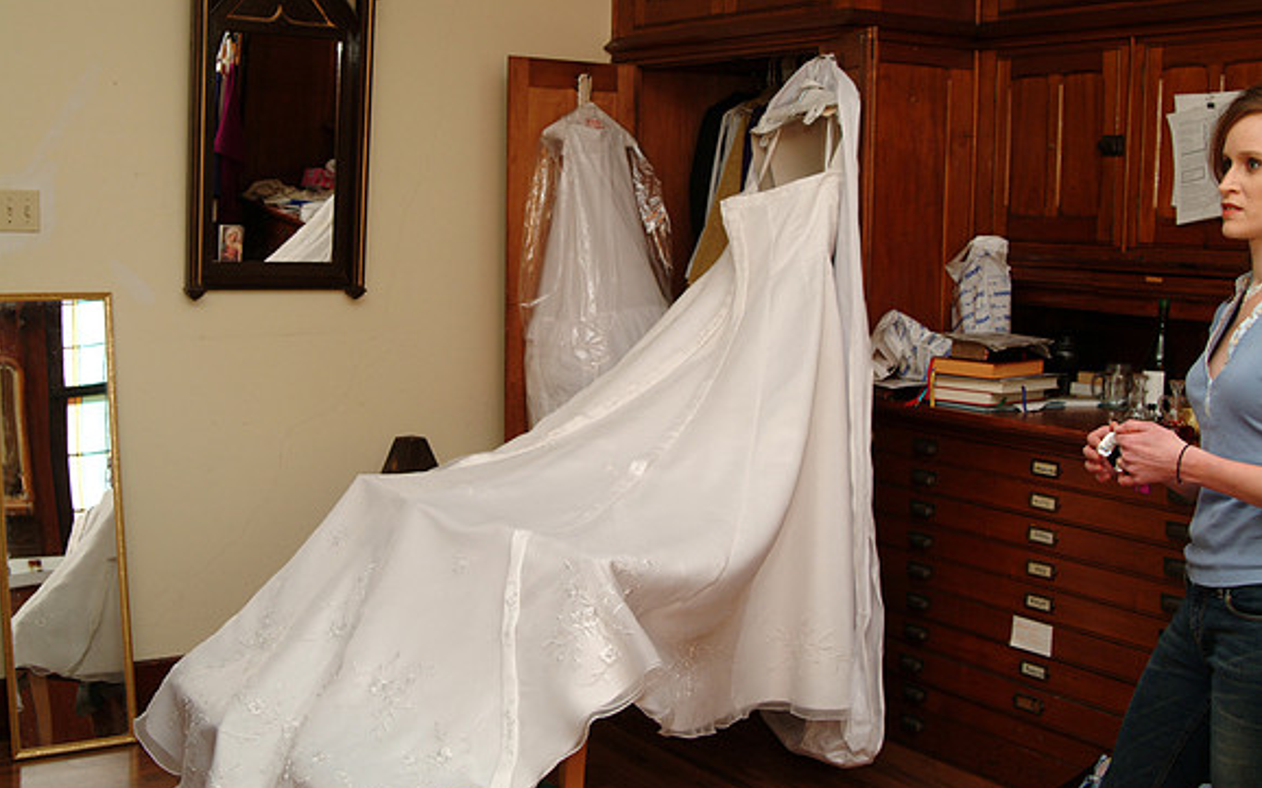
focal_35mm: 43
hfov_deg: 46.2
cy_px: 386
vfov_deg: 29.8
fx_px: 1479
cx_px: 631
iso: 400
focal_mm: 28
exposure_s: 1/60
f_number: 5.6
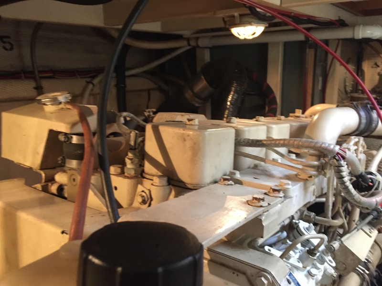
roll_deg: +0.0
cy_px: 143
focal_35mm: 29
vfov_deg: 48.2
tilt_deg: -13.2
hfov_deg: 61.7
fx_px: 320
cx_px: 191
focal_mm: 4.15
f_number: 2.2
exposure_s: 1/15
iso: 250
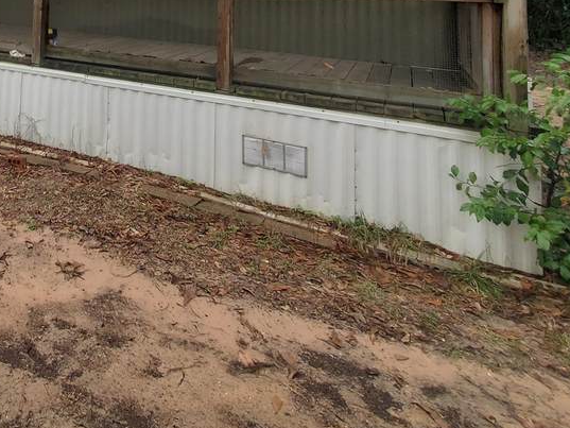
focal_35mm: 31
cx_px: 18
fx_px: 511
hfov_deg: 49.3
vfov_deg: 37.1
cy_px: -57
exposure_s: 1/234
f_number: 2.2
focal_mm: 1.8
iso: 50
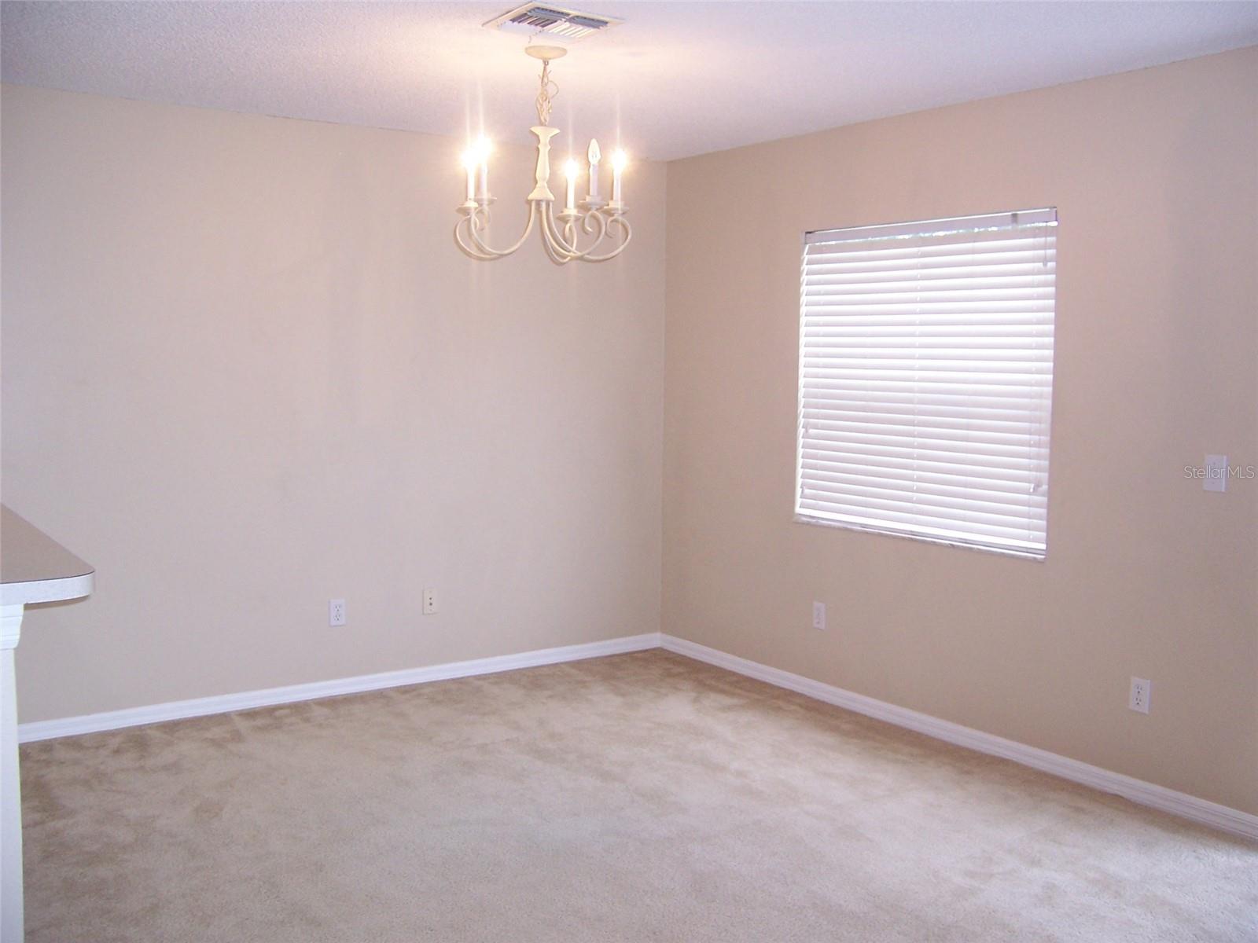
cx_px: 629
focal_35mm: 33
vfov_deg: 42.9
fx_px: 1199
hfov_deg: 55.4
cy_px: 472
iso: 140
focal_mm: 5.5
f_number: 2.8
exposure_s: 1/60
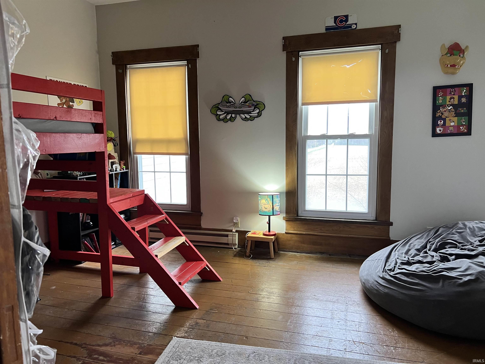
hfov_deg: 67.3
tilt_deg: -7.3
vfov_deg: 53.1
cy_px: 182
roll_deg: +0.9
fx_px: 364
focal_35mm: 26
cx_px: 242
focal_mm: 5.7
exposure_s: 1/60
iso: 100
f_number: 1.5
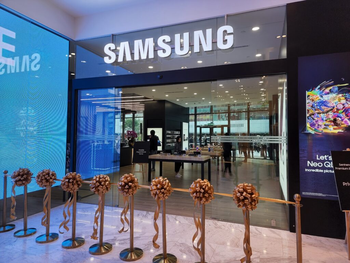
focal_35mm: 23
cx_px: 175
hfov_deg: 73.9
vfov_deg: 58.9
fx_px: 233
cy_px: 132
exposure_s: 1/120
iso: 32
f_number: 1.8
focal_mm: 6.4
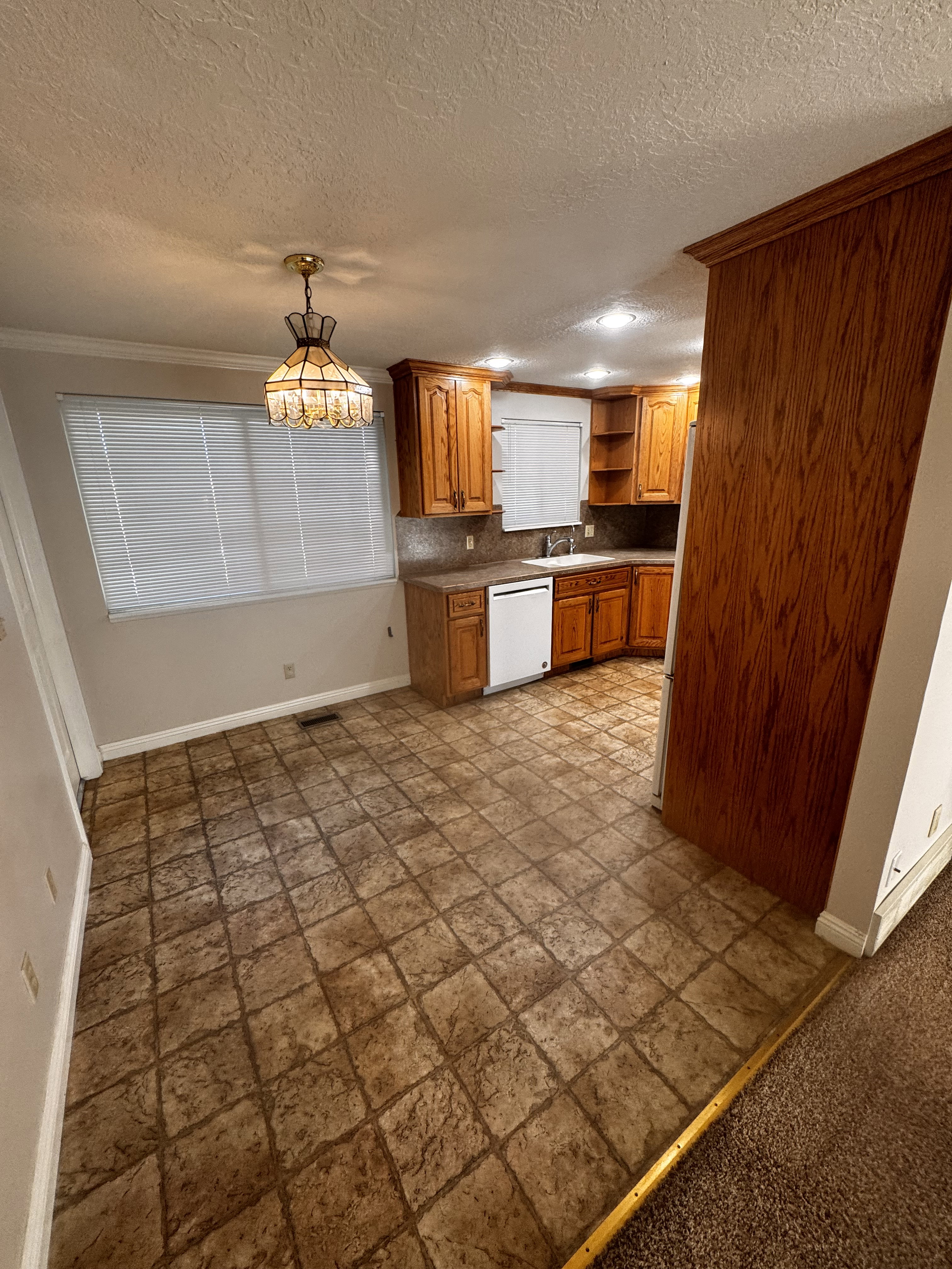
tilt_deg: -15.2
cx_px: 476
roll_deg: +2.2
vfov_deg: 102.1
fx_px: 513
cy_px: 634
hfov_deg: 85.7
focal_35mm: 14
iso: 160
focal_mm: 2.22
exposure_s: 1/120
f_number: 2.2
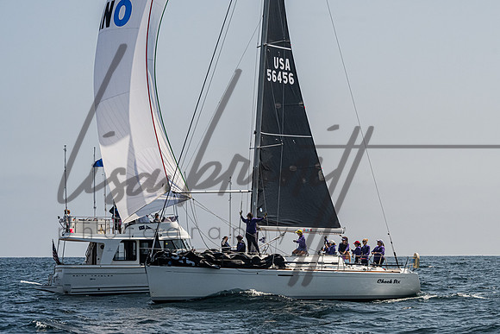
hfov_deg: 16.0
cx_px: 336
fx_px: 1772
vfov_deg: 10.8
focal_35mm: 128
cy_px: 186
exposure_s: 1/3200
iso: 1250
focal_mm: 95
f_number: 10
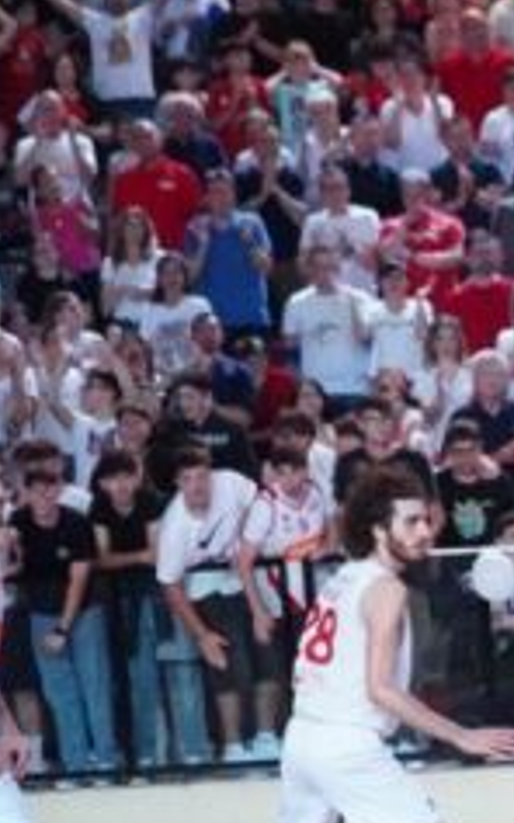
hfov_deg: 6.6
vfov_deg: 10.9
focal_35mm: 191
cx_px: 1184
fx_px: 4277
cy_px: 879
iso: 5000
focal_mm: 37
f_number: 4
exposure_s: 1/800
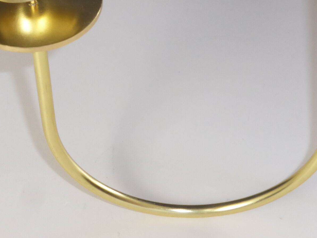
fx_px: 1035
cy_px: 41
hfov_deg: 17.4
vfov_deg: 13.0
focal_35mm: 113
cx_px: 170
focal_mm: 11.7
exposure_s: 1/60
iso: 500
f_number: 4.9
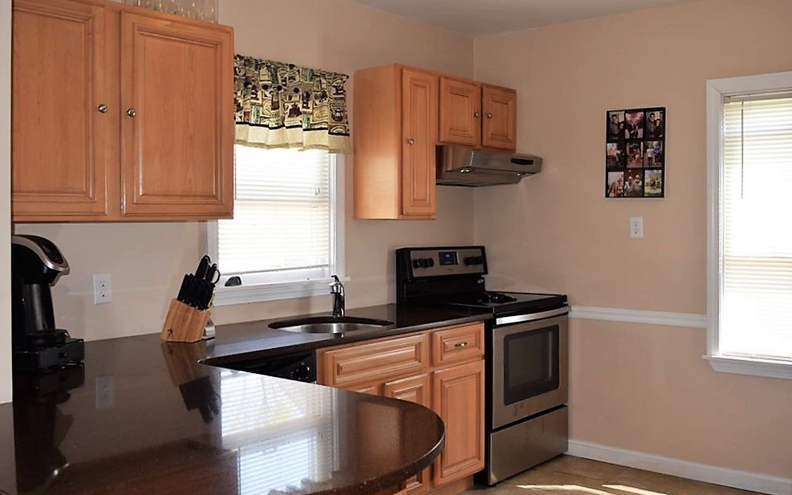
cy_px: 243
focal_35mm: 37
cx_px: 396
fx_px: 799
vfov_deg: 34.4
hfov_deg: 52.7
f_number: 5.6
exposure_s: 1/125
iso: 450
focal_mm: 24
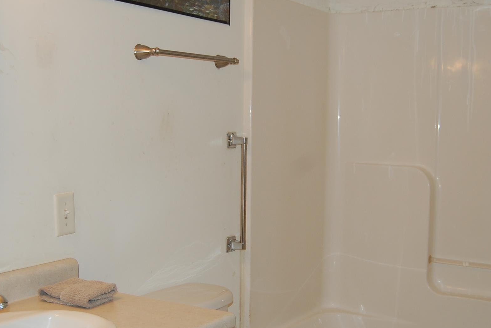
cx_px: 238
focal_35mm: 52
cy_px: 210
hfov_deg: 38.2
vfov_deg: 25.9
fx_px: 709
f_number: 4
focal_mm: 24
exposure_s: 1/60
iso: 400
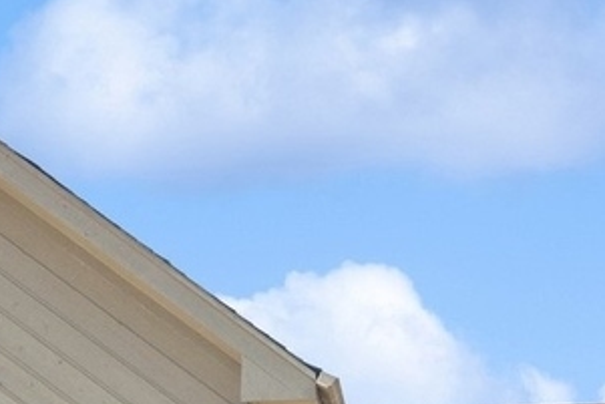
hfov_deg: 18.1
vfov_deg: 11.1
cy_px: 776
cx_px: 219
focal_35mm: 113
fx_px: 1900
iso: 200
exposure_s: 1/200
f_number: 8
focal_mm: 14
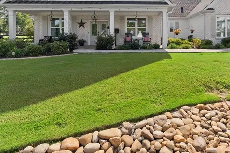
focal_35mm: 21
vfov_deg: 56.7
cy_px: 39
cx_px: 142
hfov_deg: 79.9
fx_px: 134
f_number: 7.1
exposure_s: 1/500
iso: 640
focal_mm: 14
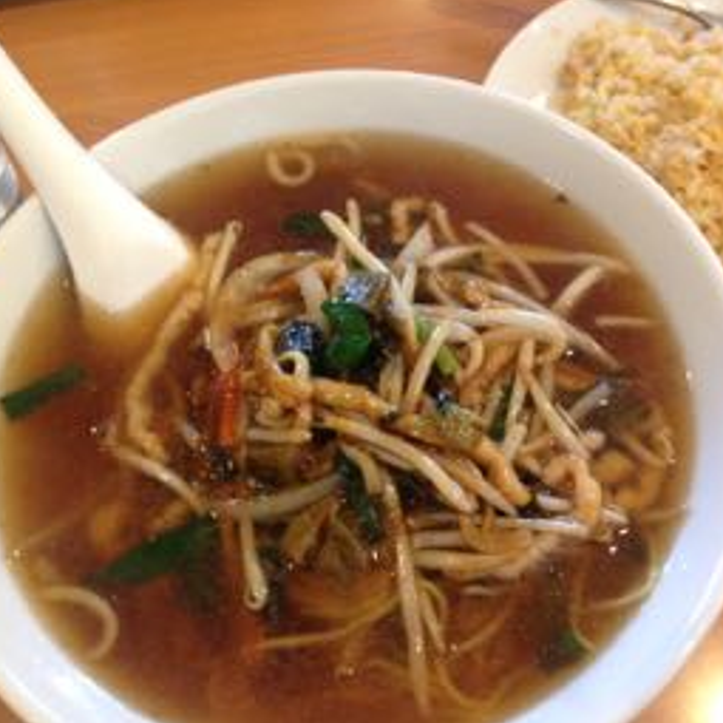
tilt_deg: -59.6
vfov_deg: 41.9
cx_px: 456
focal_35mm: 40
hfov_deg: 41.5
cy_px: 356
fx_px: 945
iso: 125
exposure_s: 1/20
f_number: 2.4
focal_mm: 4.12
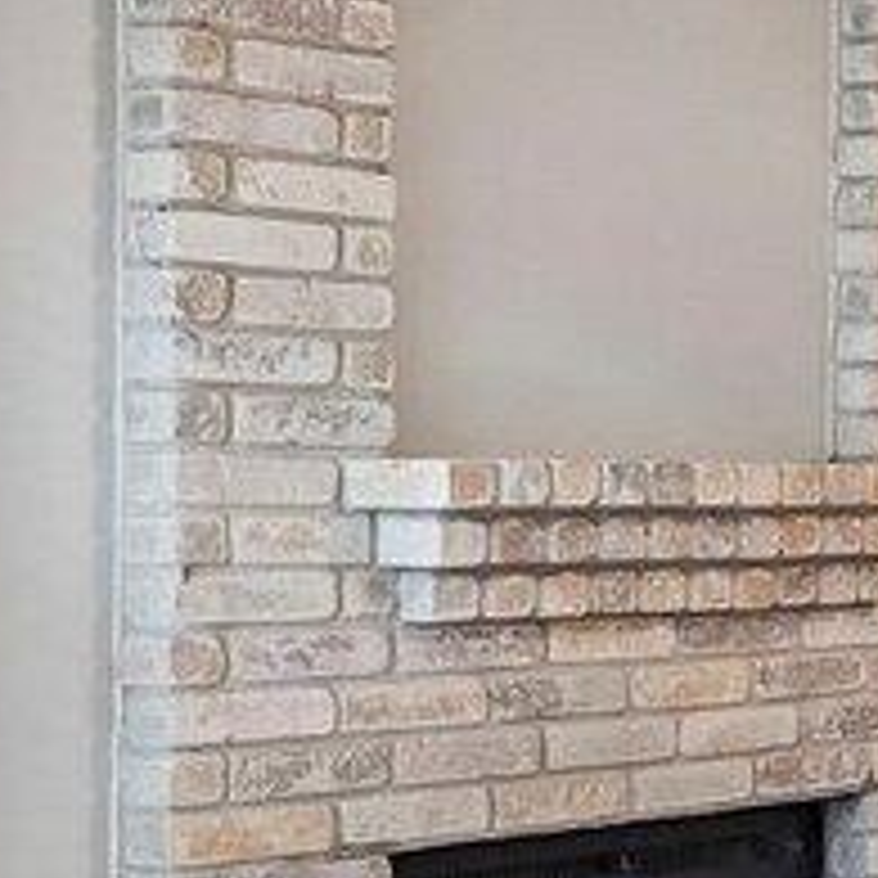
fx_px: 3344
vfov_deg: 15.0
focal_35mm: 117
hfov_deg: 11.1
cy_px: 504
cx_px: 2422
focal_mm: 16.5
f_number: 8
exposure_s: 1/10
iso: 400
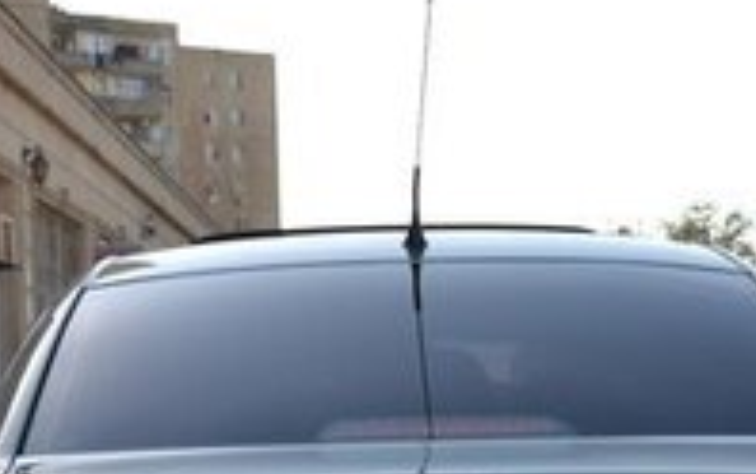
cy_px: 600
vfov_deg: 11.4
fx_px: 2309
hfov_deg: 18.6
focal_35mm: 112
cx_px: 370
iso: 100
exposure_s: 1/200
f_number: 6.3
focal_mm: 22
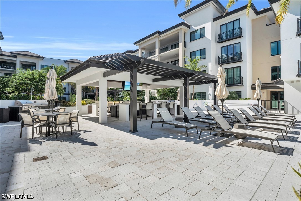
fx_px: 142
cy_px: 100
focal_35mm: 17
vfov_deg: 70.4
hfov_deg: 93.3
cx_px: 150
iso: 200
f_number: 9
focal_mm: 17
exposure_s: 1/640
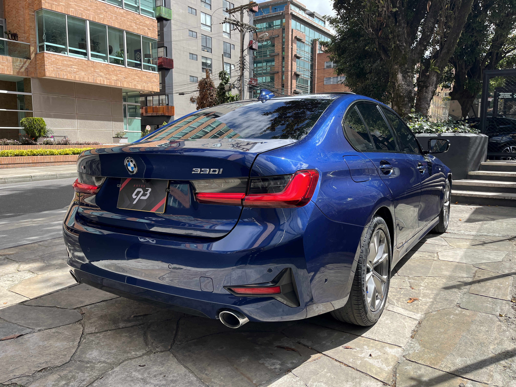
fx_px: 388
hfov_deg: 67.3
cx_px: 258
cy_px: 194
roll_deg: +0.7
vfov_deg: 53.1
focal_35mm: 26
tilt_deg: -8.0
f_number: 1.6
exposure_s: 1/1186
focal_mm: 5.1
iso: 50
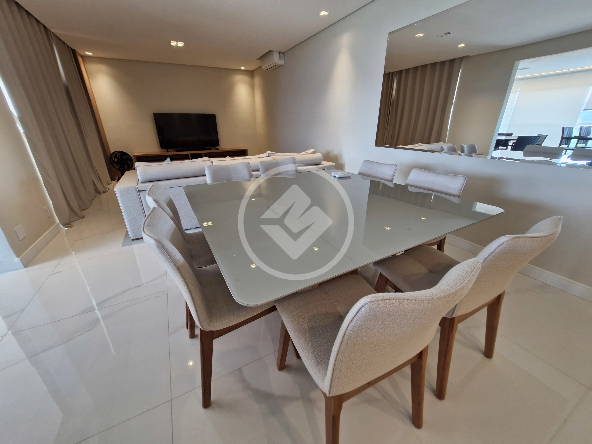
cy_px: 222
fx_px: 222
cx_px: 296
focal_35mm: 13
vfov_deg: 89.9
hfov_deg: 106.2
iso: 125
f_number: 2.2
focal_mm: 1.74
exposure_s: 1/60
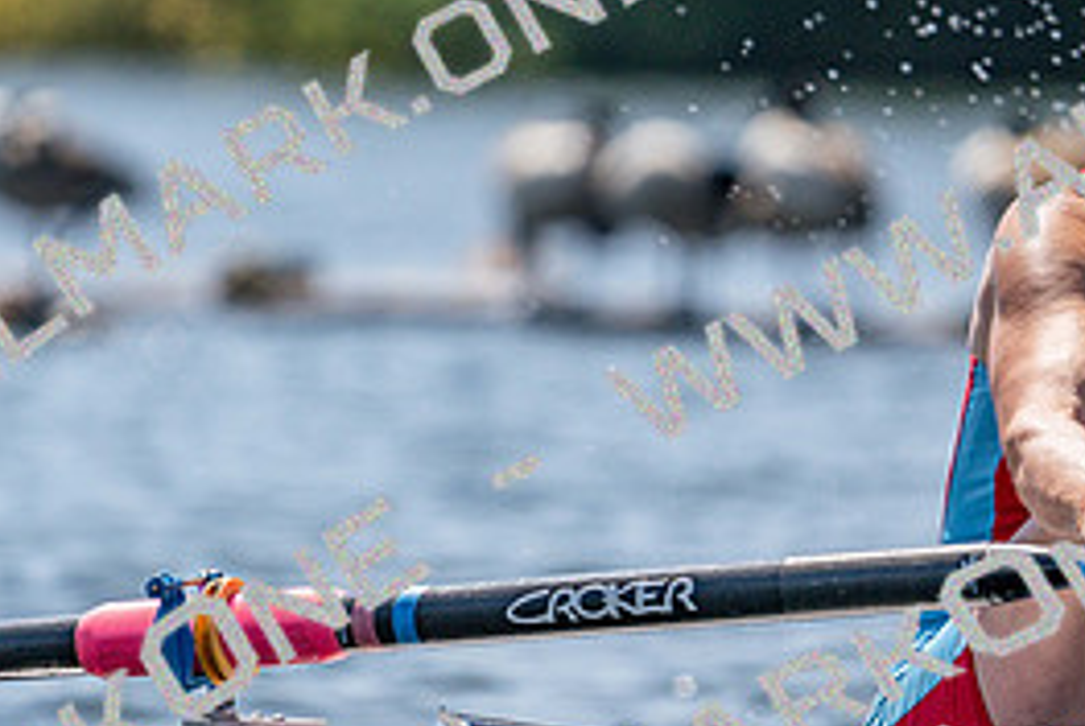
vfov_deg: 1.5
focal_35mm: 938
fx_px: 28301
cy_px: 452
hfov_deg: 2.2
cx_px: 1118
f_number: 6.3
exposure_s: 1/2000
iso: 320
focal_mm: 426
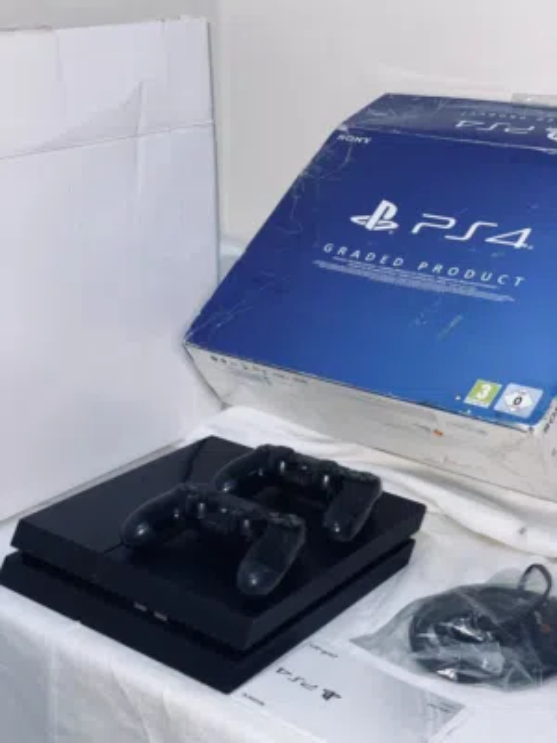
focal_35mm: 52
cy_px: 372
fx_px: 1116
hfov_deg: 28.0
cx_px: 278
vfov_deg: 36.8
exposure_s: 1/50
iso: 320
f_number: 2
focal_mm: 6
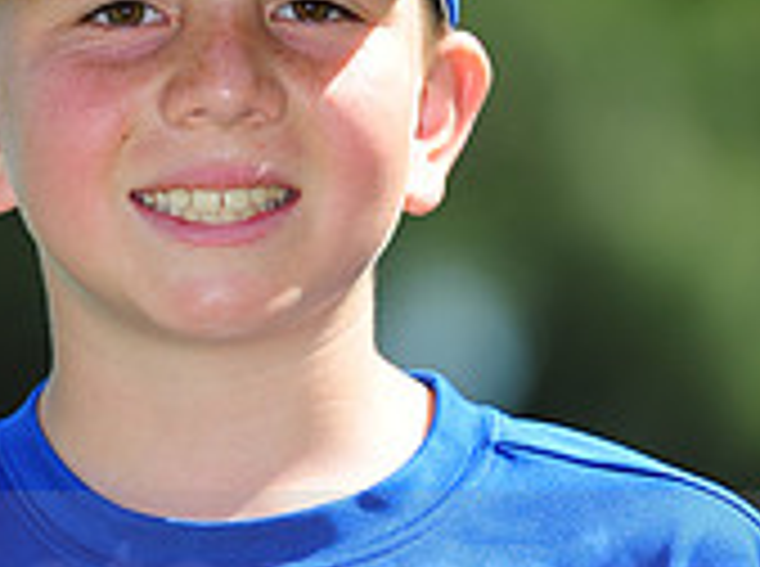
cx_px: 162
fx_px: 14482
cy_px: 554
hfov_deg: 3.0
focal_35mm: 661
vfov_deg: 2.2
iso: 200
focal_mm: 200
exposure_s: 1/800
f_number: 4.5
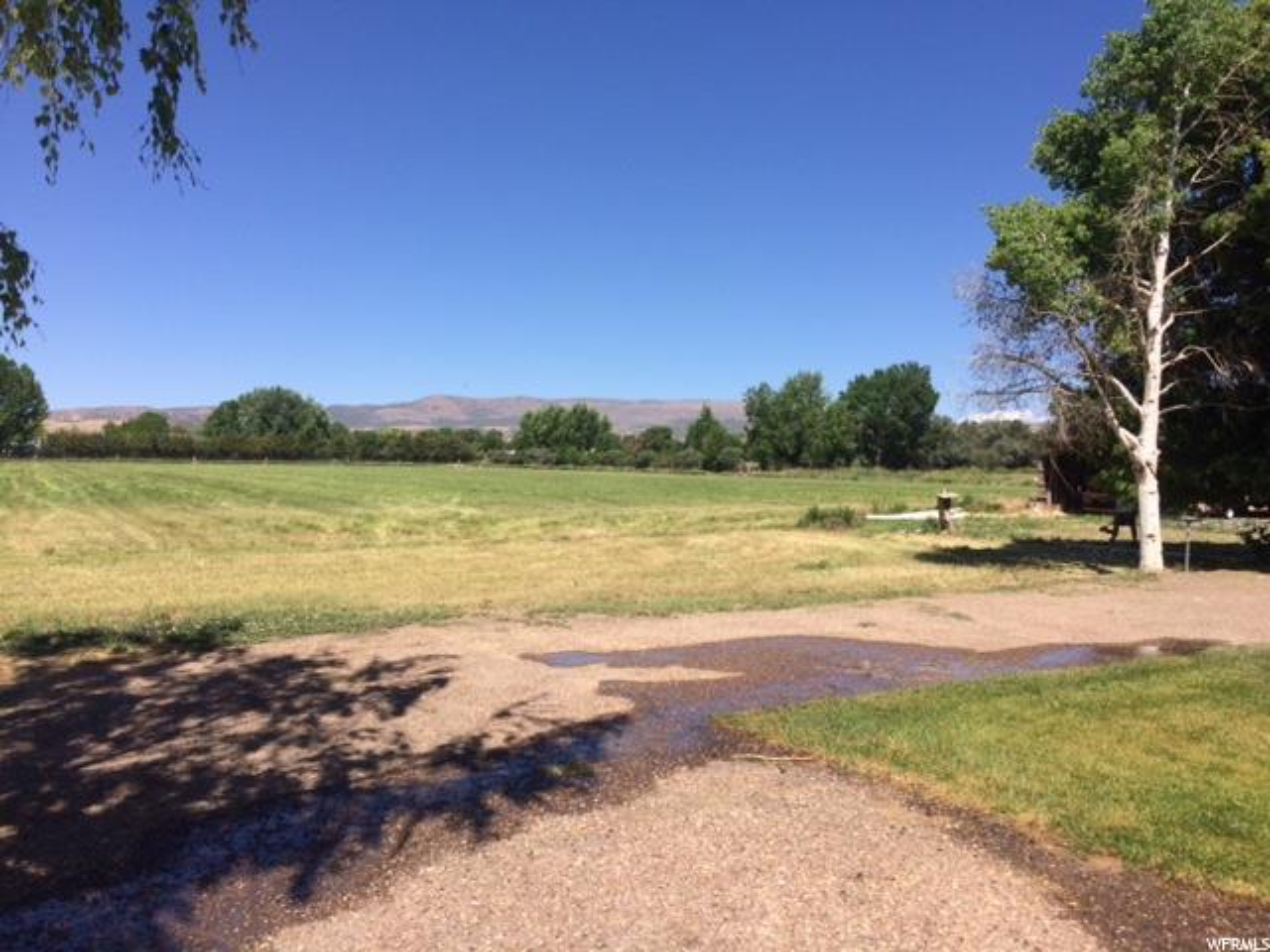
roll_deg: +0.3
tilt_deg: +0.3
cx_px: 635
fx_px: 1064
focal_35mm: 29
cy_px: 476
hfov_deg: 61.7
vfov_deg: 48.2
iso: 32
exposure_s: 1/2160
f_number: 2.2
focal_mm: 4.15
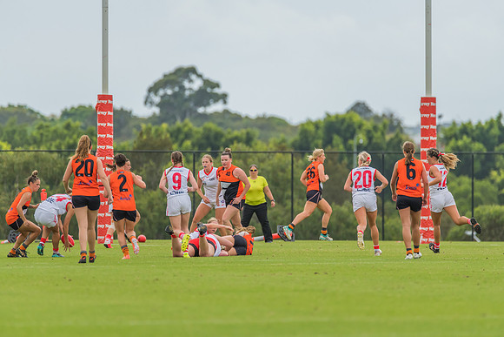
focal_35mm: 606
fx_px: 8481
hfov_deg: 3.4
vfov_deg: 2.3
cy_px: 168
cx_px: 252
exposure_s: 1/1600
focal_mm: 600
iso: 1000
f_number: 9
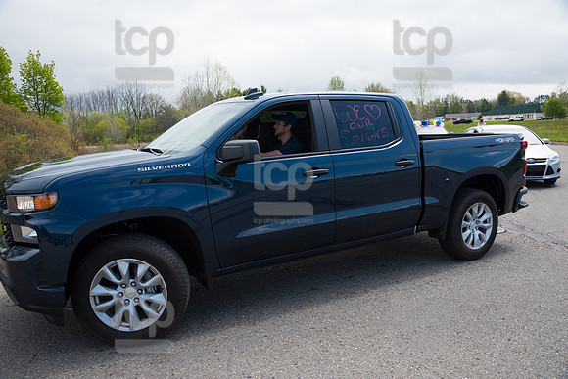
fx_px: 442
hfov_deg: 65.5
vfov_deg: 46.4
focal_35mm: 28
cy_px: 190
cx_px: 284
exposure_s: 1/1600
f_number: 7.1
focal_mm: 28
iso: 1000
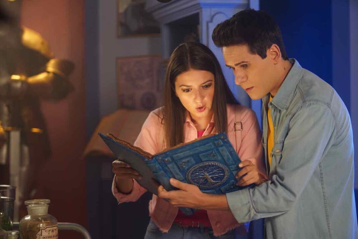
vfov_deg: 16.1
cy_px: 120
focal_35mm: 85
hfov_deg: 23.9
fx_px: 846
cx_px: 179
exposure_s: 1/200
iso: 1600
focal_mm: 85
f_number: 2.8
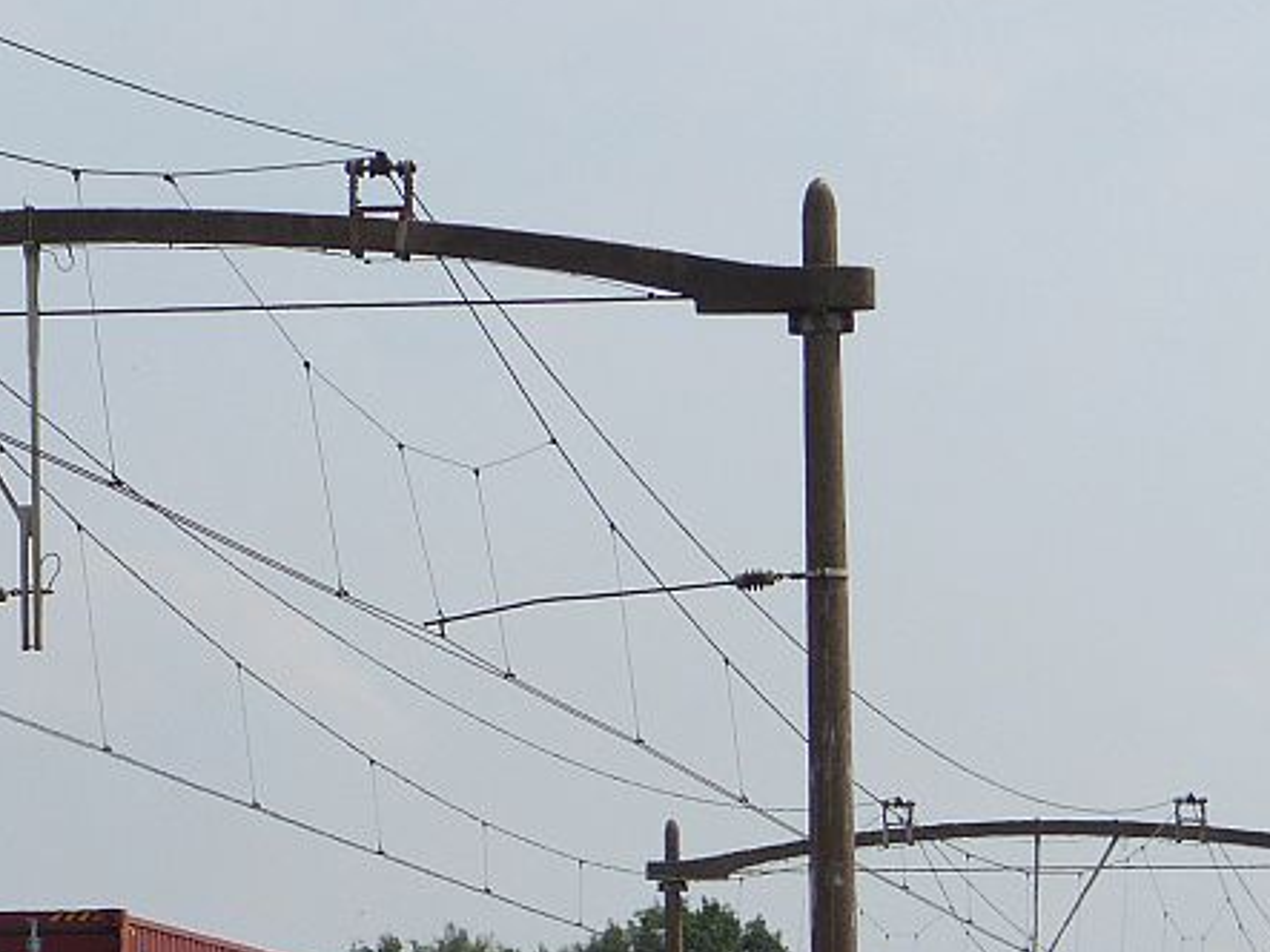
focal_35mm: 268
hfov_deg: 7.4
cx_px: -6
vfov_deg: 5.5
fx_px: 9830
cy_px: 992
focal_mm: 17.8
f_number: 4
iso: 100
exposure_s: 1/2000
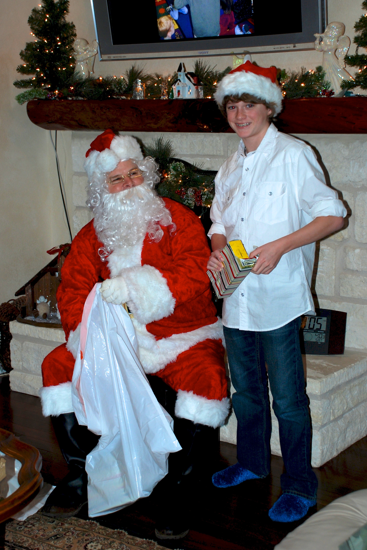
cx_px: 182
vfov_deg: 34.5
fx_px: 887
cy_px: 271
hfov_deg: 23.4
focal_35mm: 58
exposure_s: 1/60
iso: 200
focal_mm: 38
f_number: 4.5
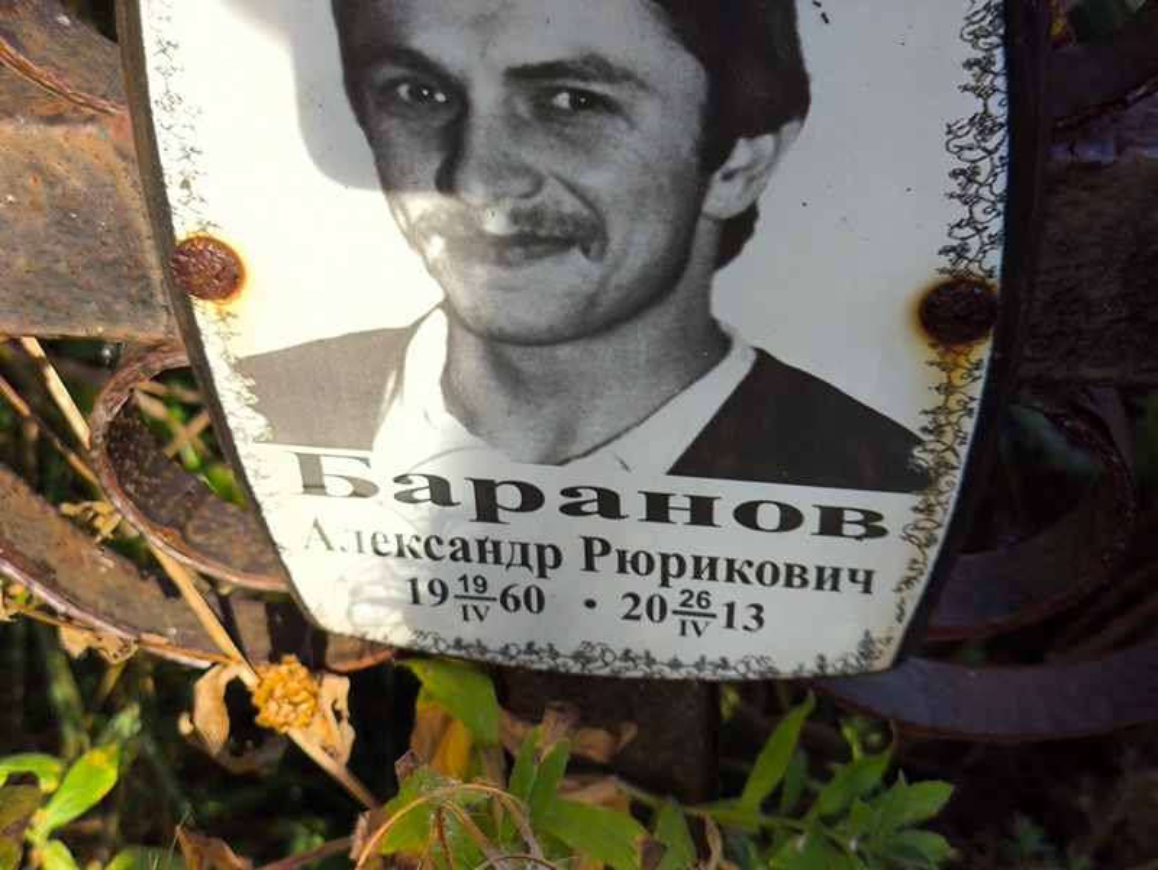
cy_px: 435
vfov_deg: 29.1
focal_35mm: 50
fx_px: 1673
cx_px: 579
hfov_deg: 38.2
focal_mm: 4.71
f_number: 1.7
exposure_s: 1/927
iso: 50
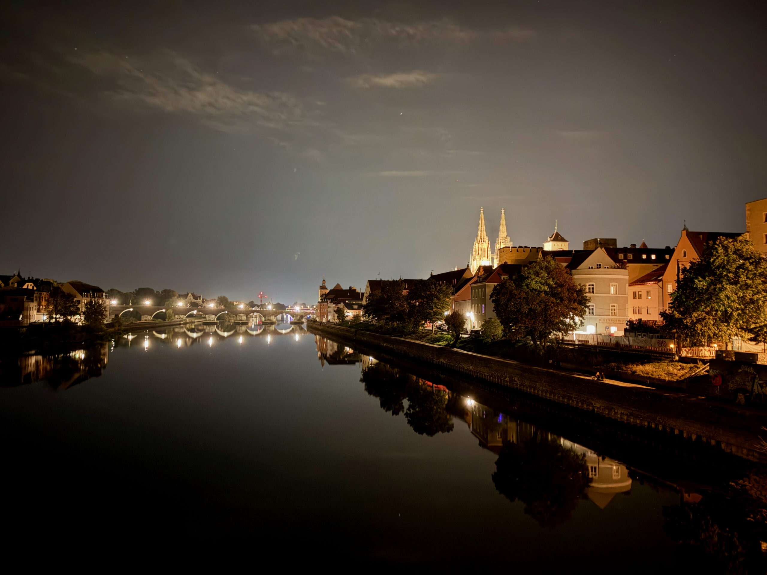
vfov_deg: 56.8
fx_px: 532
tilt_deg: +2.8
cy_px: 288
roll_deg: -0.4
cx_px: 384
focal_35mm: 24
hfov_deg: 71.6
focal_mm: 6.93
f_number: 1.48
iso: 2000
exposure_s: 1/2
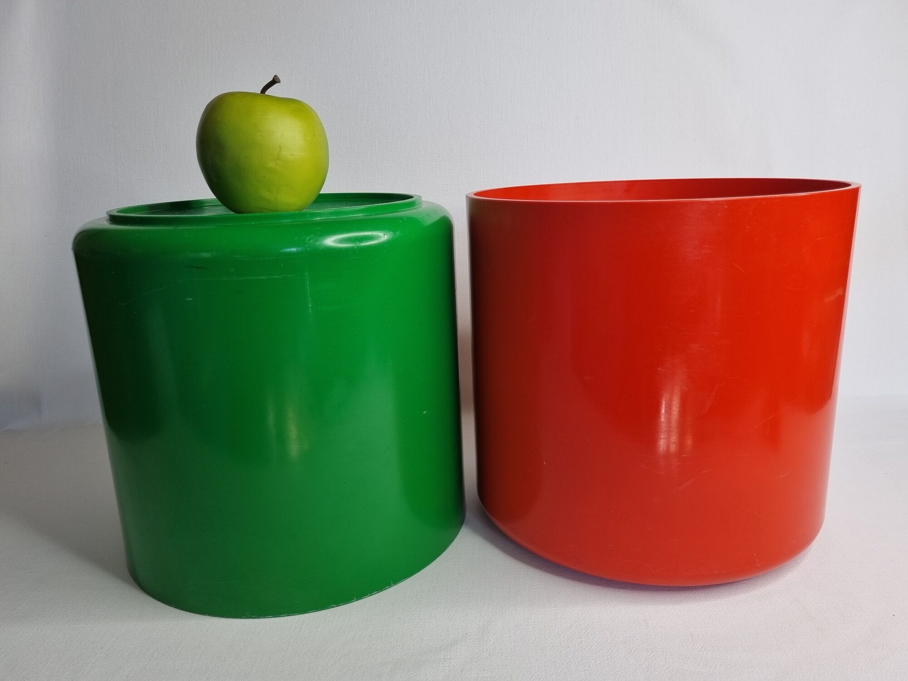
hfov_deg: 67.3
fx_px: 682
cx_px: 454
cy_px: 340
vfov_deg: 53.1
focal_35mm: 26
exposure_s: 1/177
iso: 50
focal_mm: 5.4
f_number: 1.8
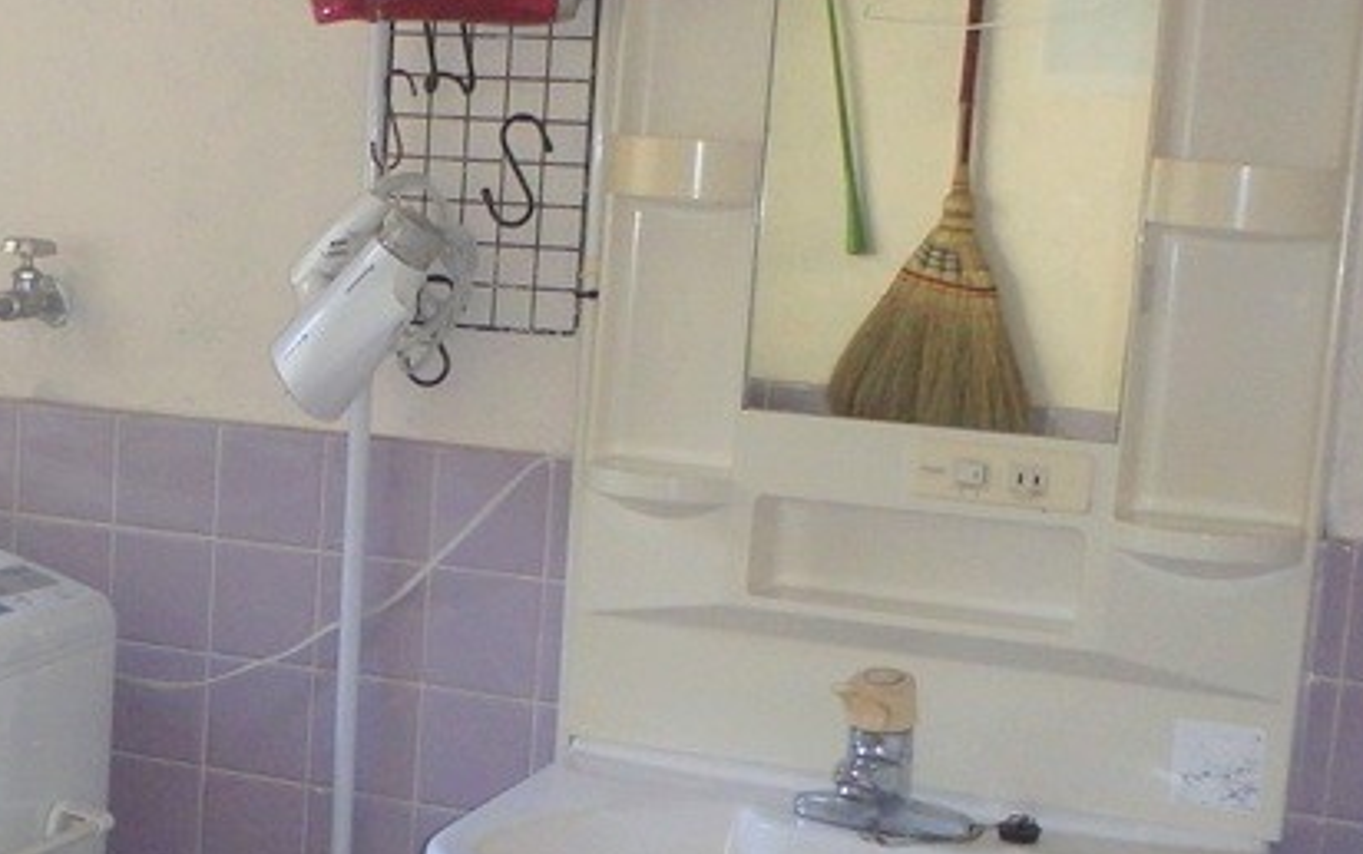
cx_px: 208
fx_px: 2676
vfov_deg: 18.0
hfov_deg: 27.8
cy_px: 632
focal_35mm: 72
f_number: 3.9
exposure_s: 1/30
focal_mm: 5
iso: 400
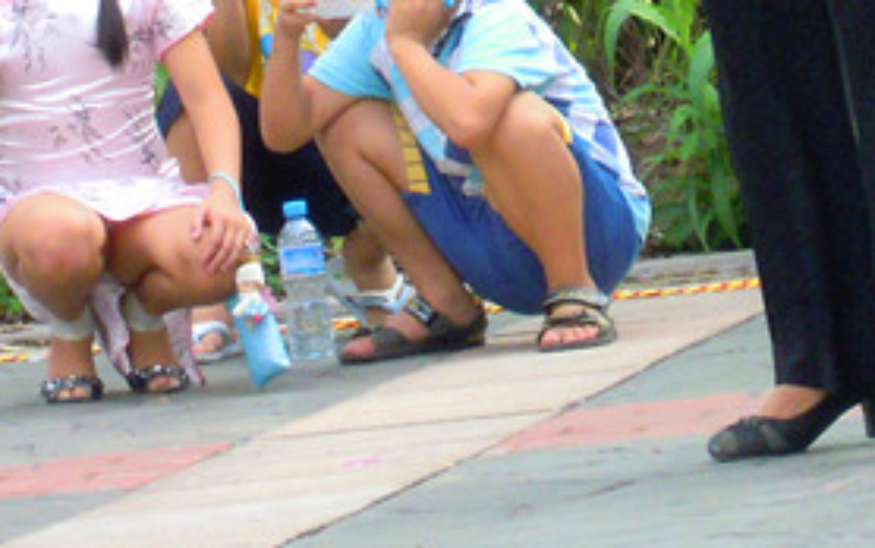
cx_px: 488
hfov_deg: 4.9
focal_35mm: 427
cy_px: -189
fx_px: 10187
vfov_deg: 3.1
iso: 360
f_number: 6.6
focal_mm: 25
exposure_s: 1/200
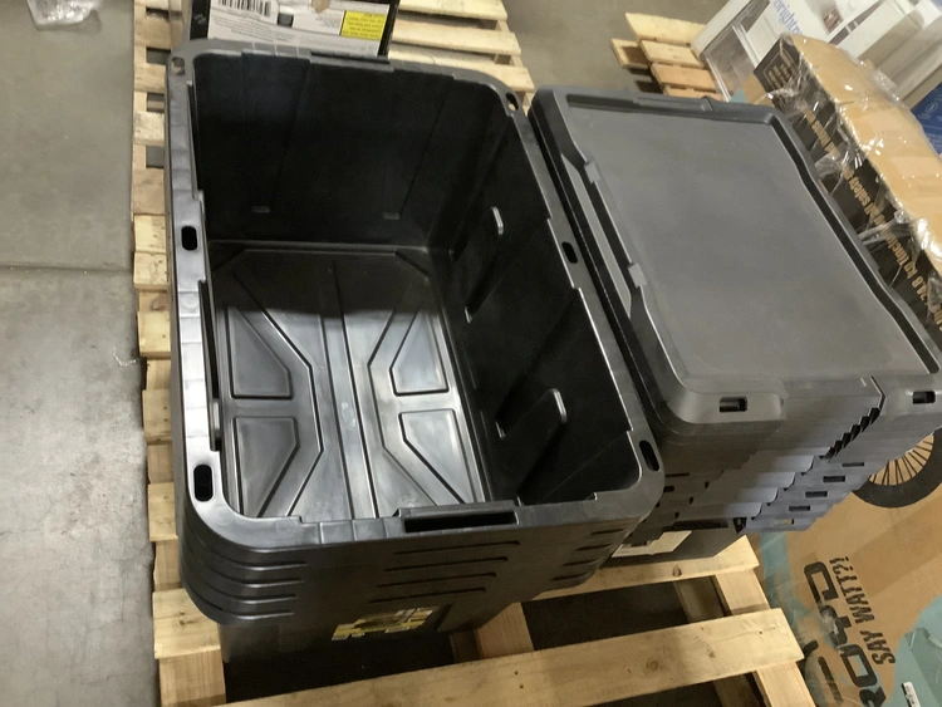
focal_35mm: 31
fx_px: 844
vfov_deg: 45.5
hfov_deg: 58.3
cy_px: 354
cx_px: 471
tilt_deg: -49.2
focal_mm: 3.3
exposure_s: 1/20
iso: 640
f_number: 2.4
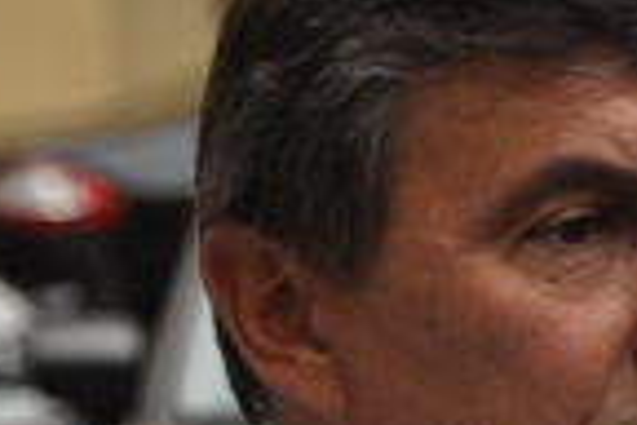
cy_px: 520
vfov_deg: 2.9
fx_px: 8298
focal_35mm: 469
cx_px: 615
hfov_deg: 4.4
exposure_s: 1/125
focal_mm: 90
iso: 320
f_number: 5.3
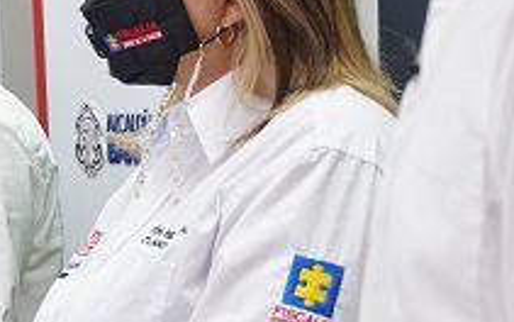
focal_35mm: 218
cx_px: 27
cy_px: -85
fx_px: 3050
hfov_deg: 9.6
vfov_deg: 6.0
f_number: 5
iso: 1250
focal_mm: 43
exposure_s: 1/160
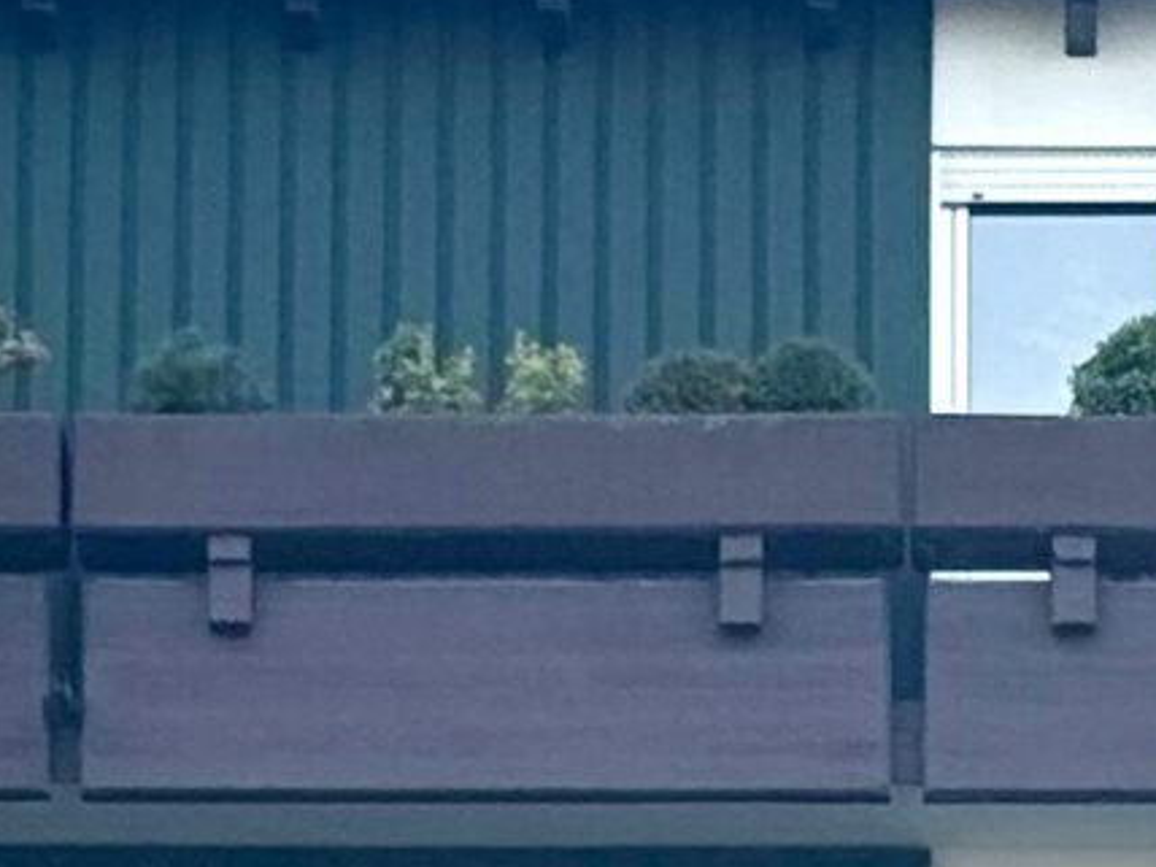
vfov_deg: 5.1
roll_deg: -1.2
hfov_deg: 6.9
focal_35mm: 287
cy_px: 1761
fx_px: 9584
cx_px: 756
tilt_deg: +11.0
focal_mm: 6.76
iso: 100
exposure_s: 1/1513
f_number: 1.78
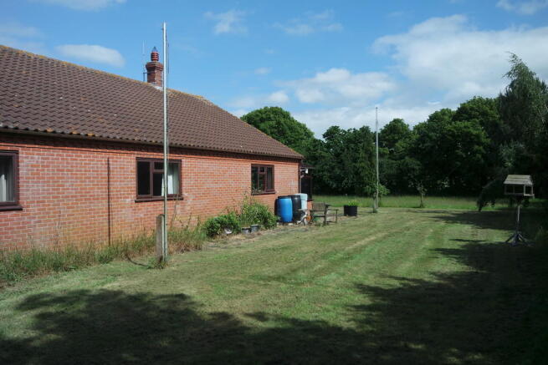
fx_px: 457
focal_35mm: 30
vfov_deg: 43.6
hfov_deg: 61.9
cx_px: 274
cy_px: 182
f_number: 4
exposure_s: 1/1000
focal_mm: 20
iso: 100
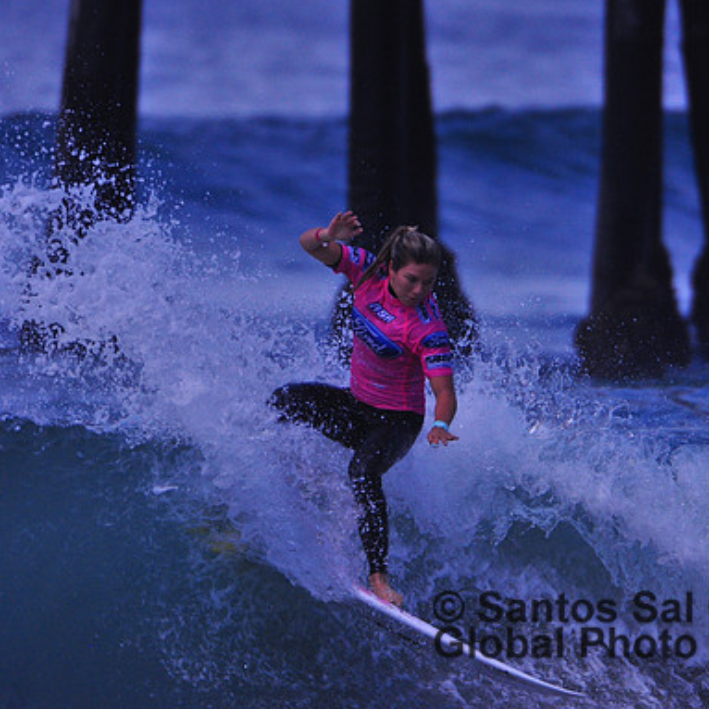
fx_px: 24586
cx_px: 404
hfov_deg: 1.7
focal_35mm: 1061
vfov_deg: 1.7
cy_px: 354
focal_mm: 550
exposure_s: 1/4000
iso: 640
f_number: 5.6
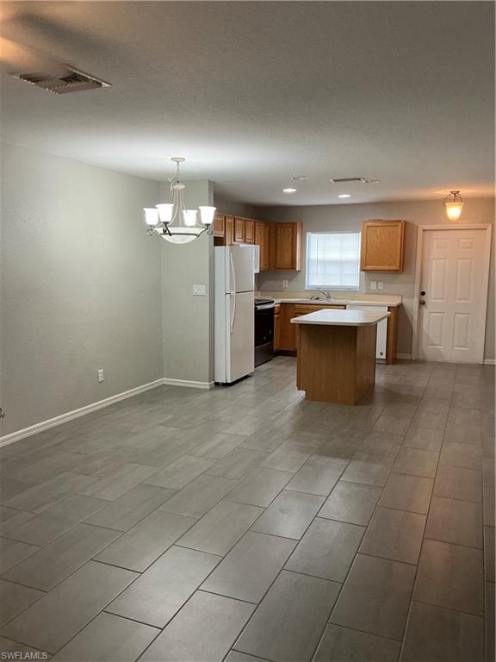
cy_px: 331
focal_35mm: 28
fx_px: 535
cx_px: 248
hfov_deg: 49.7
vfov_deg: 63.4
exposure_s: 1/60
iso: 125
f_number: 1.8
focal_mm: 3
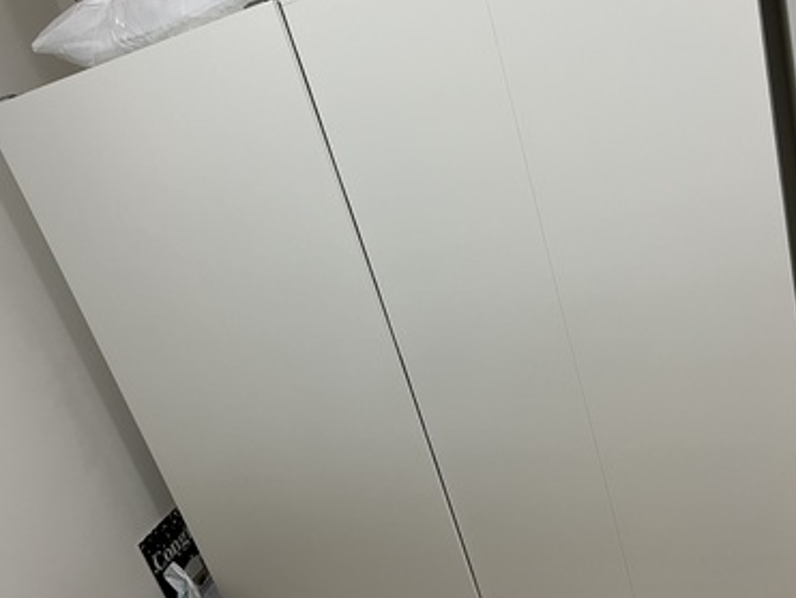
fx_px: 737
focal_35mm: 32
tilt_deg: -19.6
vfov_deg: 44.2
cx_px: 422
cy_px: 318
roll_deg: +17.5
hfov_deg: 56.7
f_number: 1.5
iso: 125
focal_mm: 5.7
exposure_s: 1/69
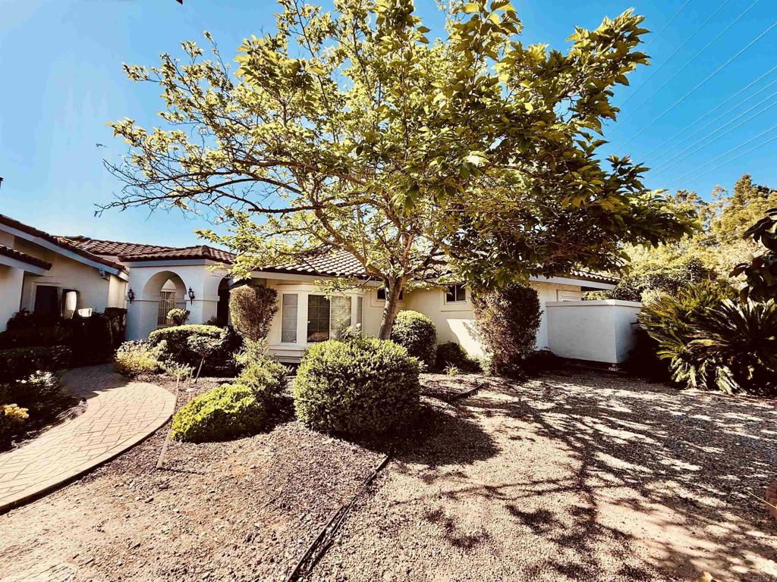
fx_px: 314
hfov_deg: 102.1
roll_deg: -0.2
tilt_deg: +4.9
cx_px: 388
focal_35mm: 14
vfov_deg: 85.7
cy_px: 291
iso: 40
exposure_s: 1/686
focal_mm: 2.22
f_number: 2.2
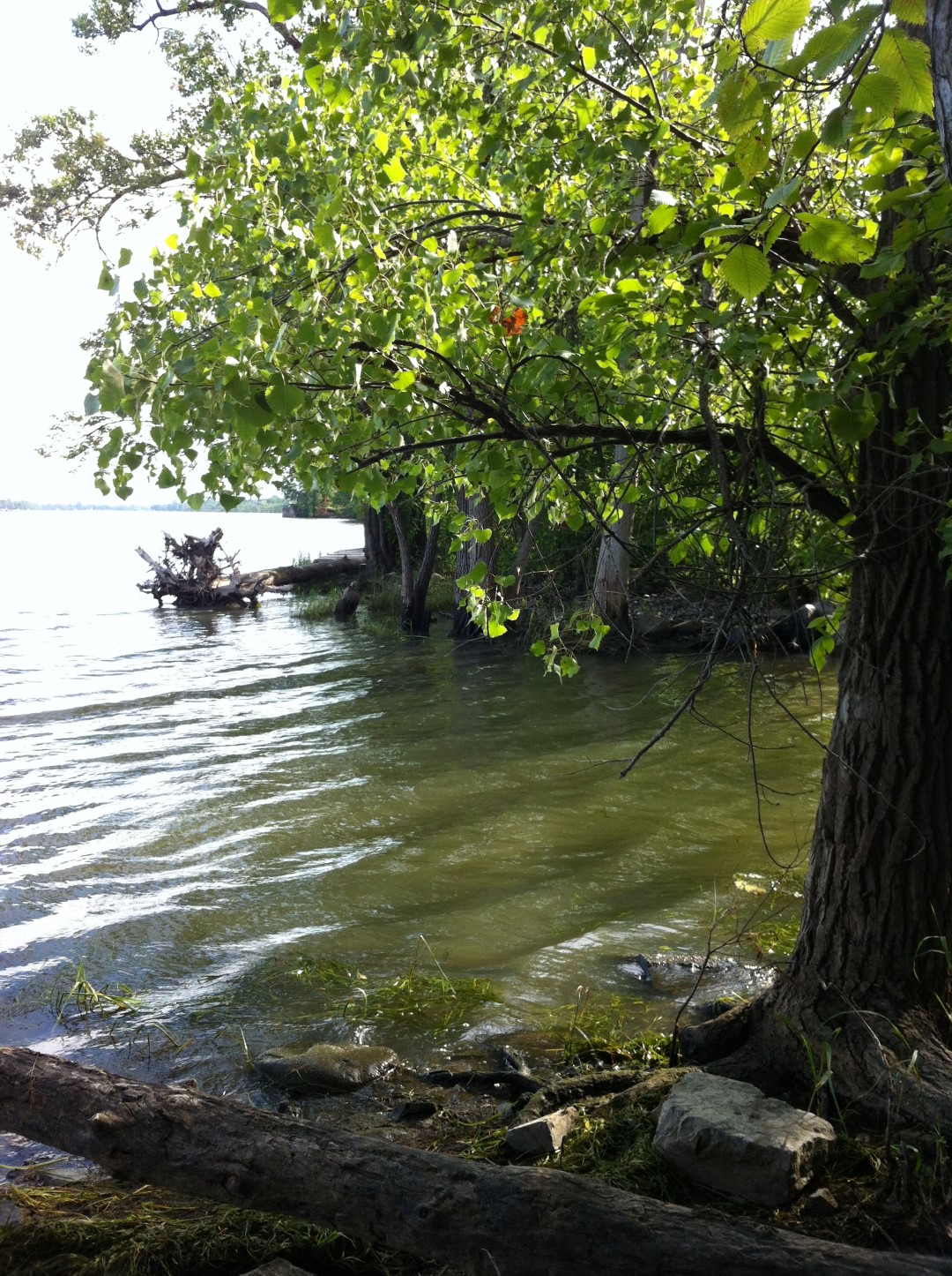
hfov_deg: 40.6
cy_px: 638
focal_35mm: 35
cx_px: 476
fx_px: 1287
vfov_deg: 52.7
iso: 80
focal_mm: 3.85
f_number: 2.8
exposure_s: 1/219
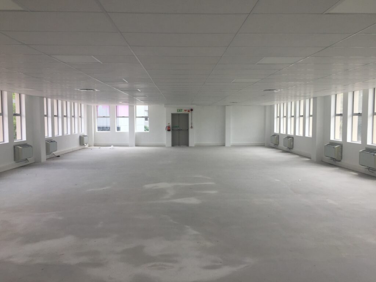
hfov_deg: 61.7
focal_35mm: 29
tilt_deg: -4.2
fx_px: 315
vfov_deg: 48.2
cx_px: 188
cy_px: 141
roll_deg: -0.4
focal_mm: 4.15
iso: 32
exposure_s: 1/304
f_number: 2.2
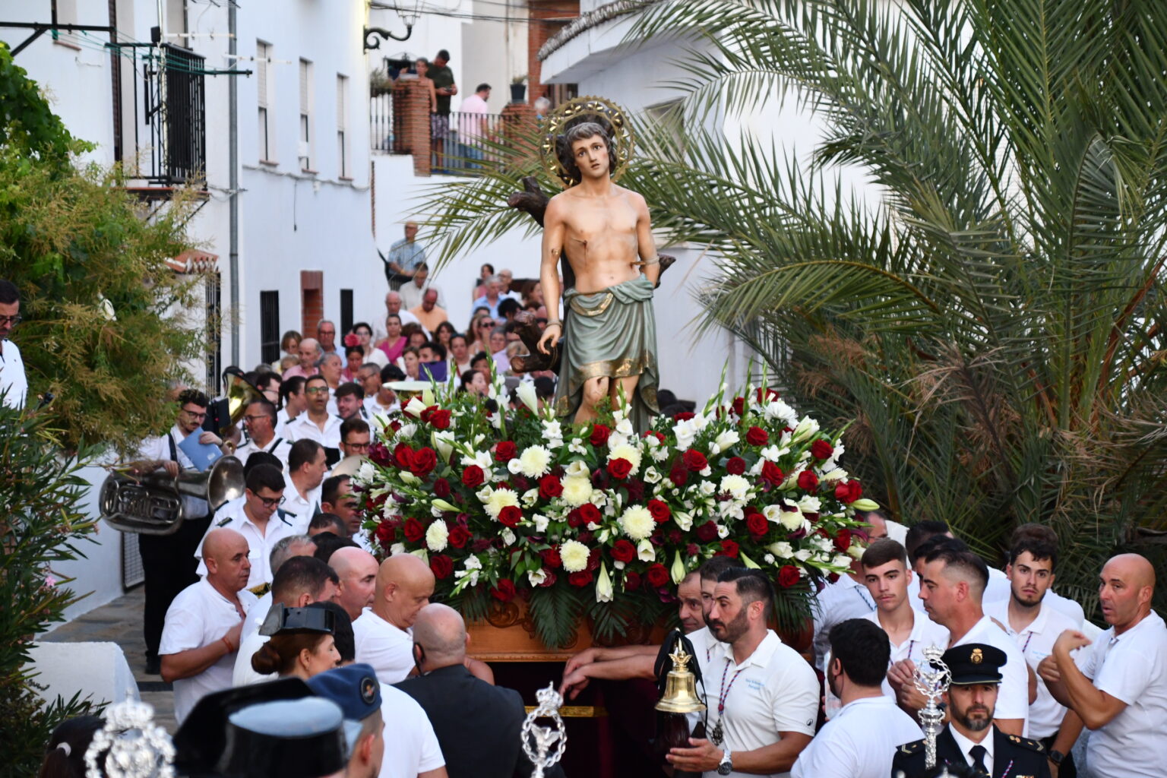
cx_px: 584
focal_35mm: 112
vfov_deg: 12.2
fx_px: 3630
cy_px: 389
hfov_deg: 18.3
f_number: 5.3
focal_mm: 75
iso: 1400
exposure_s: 1/125
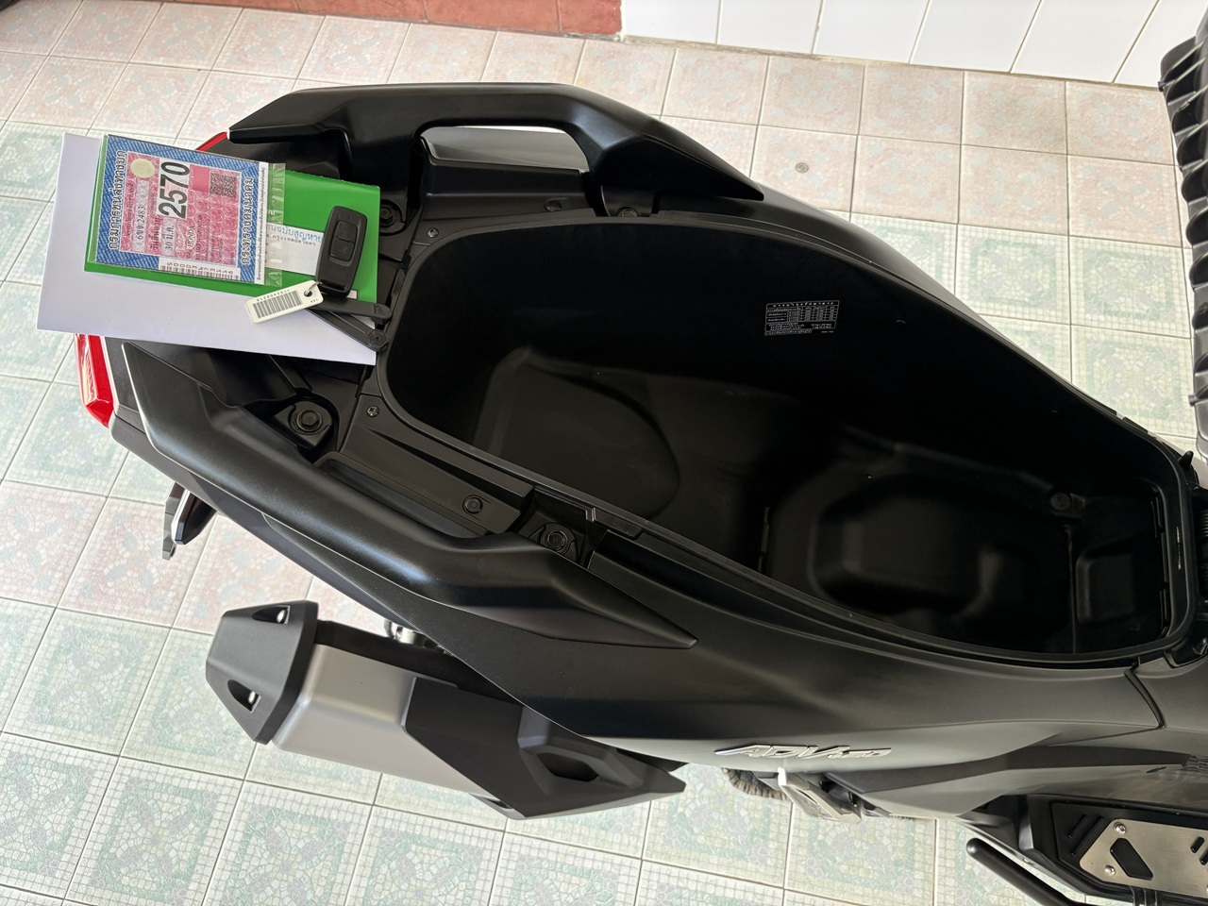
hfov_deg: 67.3
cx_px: 604
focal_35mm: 26
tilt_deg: -63.6
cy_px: 453
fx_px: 907
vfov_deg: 53.1
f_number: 1.6
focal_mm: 5.96
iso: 125
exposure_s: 1/86
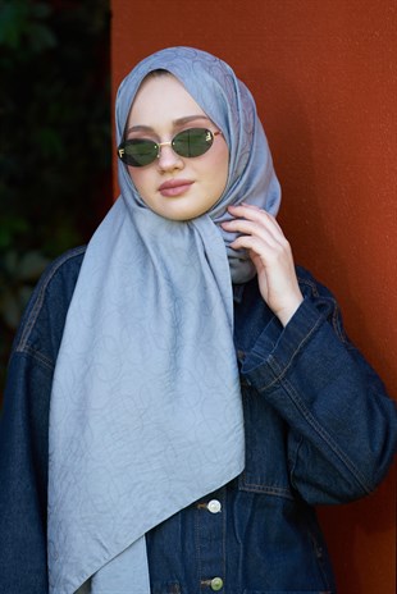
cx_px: 198
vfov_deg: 10.3
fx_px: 3303
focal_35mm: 200
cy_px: 297
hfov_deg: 6.9
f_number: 4
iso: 200
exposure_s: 1/200
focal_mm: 200
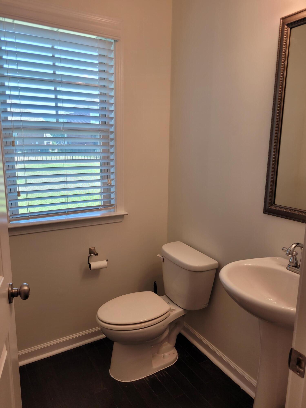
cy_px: 204
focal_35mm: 26
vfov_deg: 67.3
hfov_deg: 53.1
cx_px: 153
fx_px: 306
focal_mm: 5.4
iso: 50
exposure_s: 1/120
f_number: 1.8
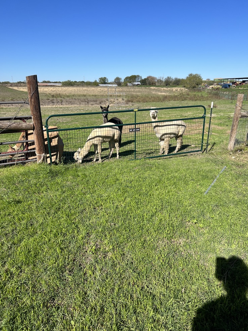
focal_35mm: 27
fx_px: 258
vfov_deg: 65.3
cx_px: 126
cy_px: 170
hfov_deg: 51.4
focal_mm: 5.7
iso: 50
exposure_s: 1/4115
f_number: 1.5
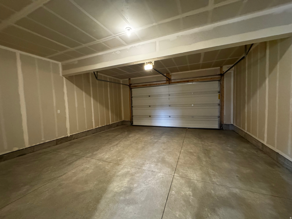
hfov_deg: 102.1
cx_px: 146
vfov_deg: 85.7
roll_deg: +1.9
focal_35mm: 14
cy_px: 110
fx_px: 118
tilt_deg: -3.9
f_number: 2.2
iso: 1250
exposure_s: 1/60
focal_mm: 2.22
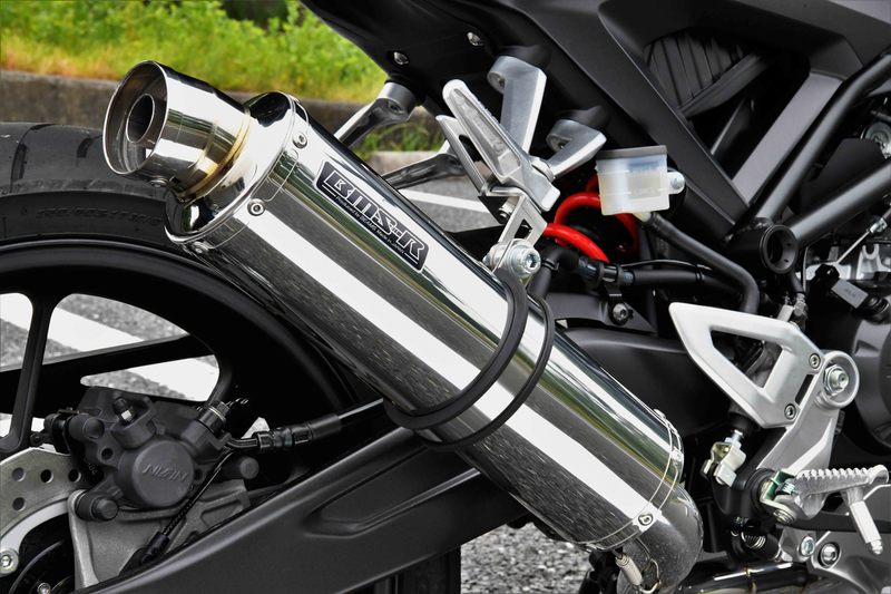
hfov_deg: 28.8
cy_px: 297
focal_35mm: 70
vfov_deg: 19.4
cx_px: 446
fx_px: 1732
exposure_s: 1/400
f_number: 22
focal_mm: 70
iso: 3200
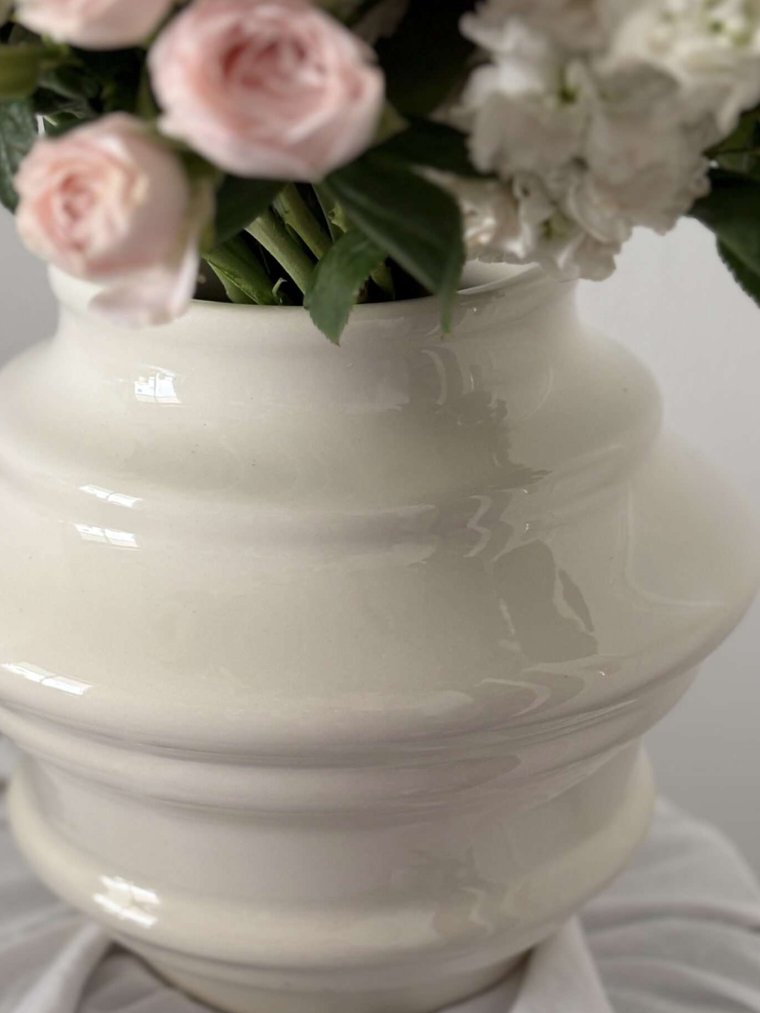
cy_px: 572
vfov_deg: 26.7
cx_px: 315
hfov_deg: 20.1
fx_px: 2137
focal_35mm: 73
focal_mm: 5.96
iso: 64
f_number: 1.6
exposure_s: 1/60
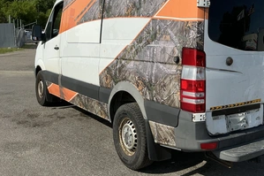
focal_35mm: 39
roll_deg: -1.3
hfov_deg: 48.8
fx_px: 286
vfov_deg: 33.7
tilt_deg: -5.8
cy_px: 53
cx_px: 174
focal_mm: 3
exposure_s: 1/2959
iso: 25
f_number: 1.8
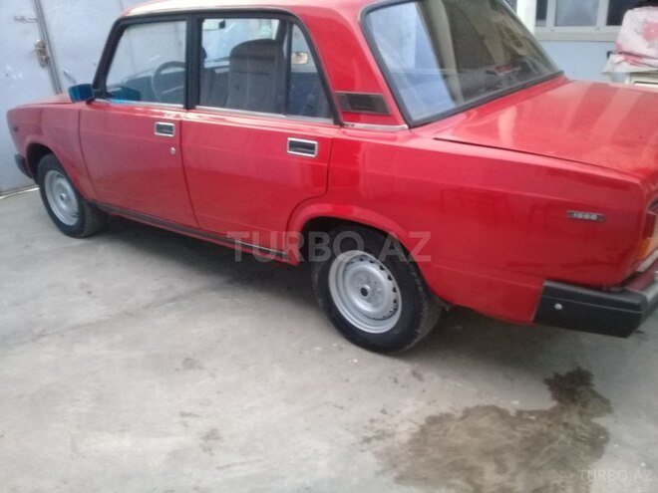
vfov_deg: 45.4
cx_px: 329
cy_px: 246
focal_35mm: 31
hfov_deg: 58.4
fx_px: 589
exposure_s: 1/33
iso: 160
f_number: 2.2
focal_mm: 3.3
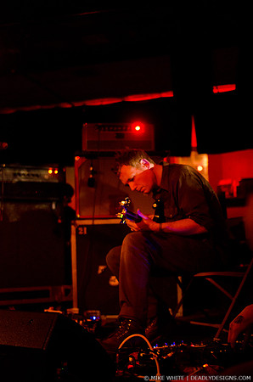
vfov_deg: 43.7
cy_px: 191
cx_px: 126
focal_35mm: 45
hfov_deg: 29.7
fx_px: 477
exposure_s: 1/40
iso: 2000
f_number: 1.4
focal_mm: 30
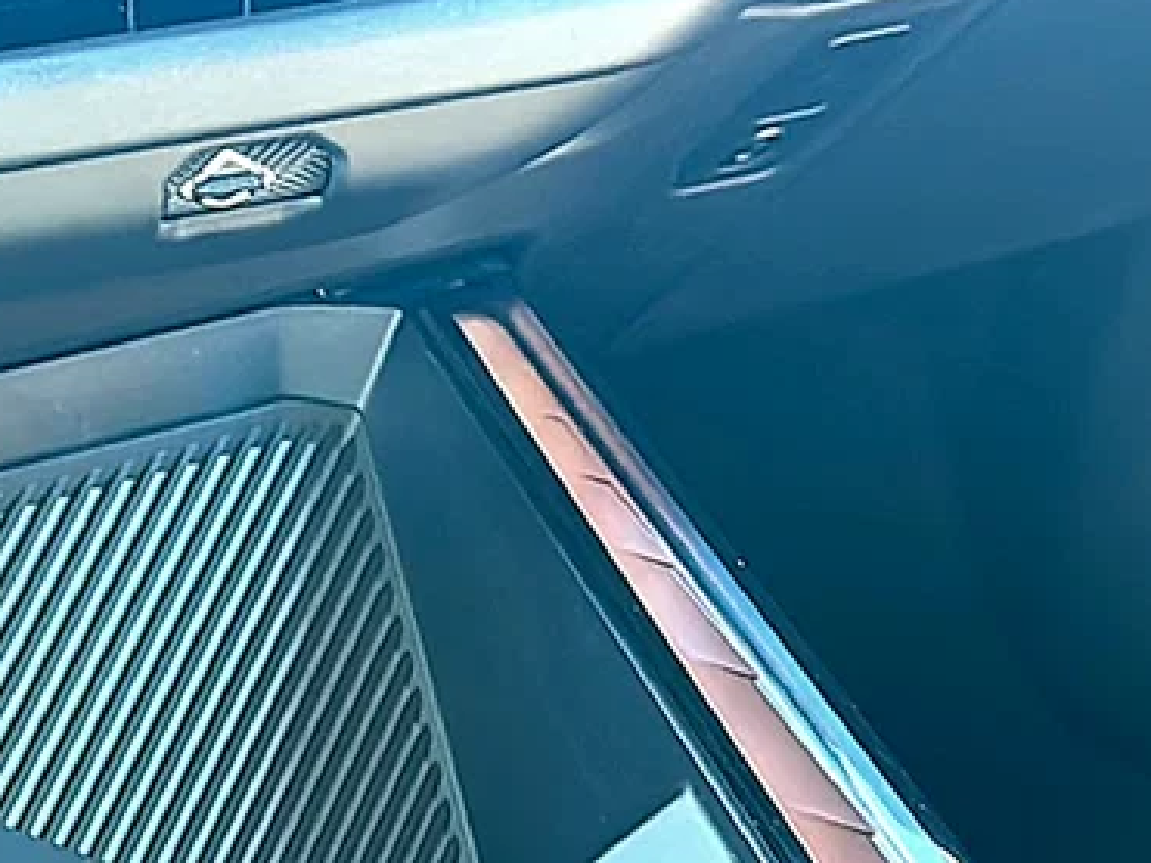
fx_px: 2260
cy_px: 706
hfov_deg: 27.6
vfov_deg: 21.3
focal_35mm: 68
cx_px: 121
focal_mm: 6.86
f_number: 1.78
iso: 320
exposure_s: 1/98
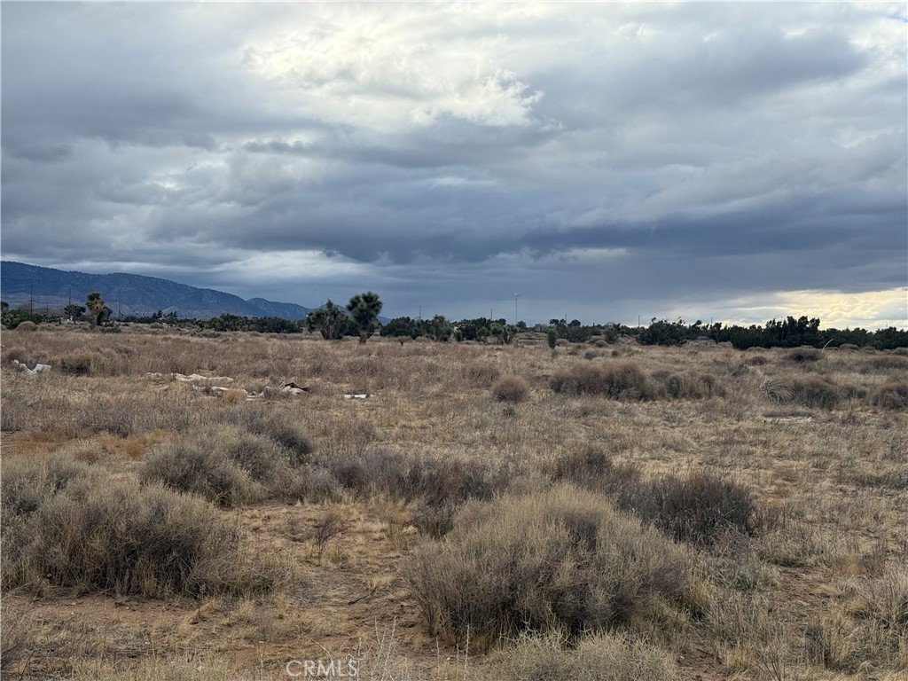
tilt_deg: -0.6
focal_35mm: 48
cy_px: 340
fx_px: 1259
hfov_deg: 39.7
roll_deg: +0.0
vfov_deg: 30.3
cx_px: 454
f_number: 1.78
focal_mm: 6.76
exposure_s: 1/2762
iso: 100
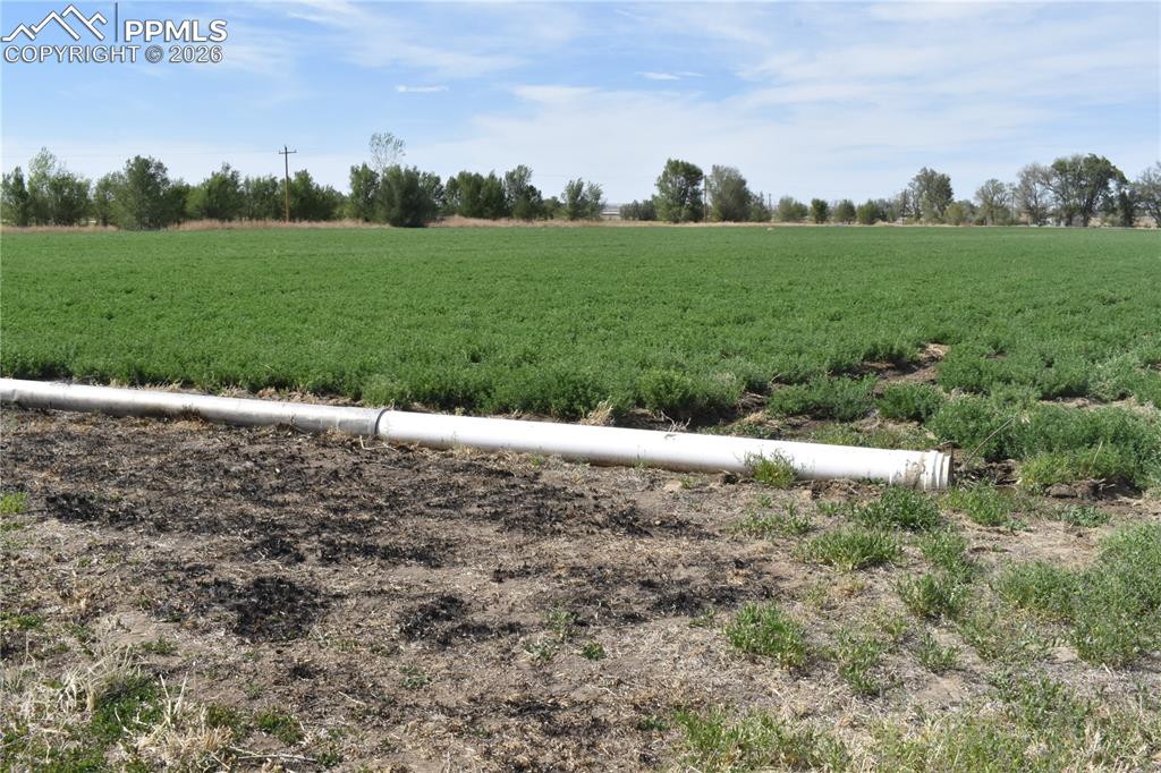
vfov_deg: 38.3
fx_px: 1112
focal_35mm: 34
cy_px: 386
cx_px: 580
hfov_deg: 55.1
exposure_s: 1/200
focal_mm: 23
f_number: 25
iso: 400
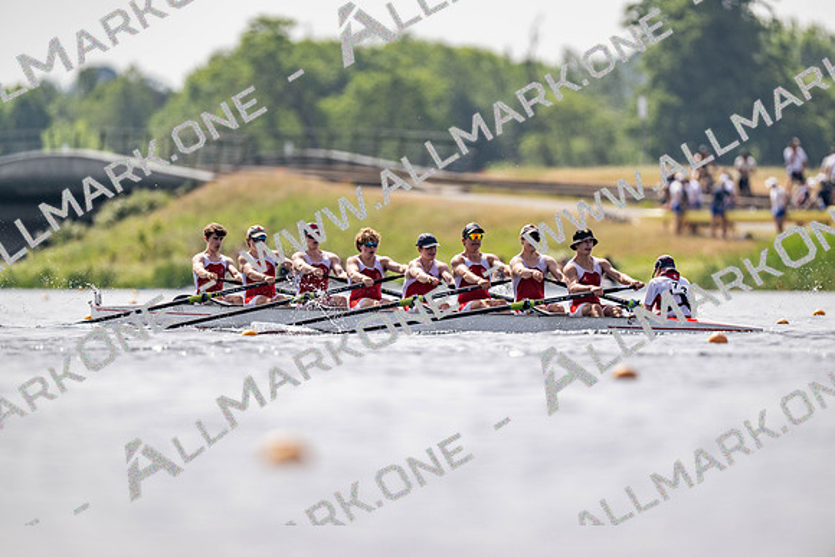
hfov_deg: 3.4
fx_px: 13919
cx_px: 418
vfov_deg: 2.3
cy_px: 278
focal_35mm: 600
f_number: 4
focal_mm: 600
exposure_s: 1/2500
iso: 125
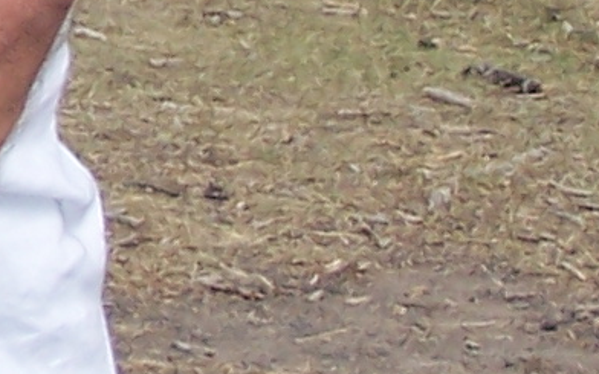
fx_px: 6709
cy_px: -634
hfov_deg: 5.0
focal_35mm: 411
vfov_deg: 3.1
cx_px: -766
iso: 80
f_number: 3.1
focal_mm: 9.8
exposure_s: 1/640
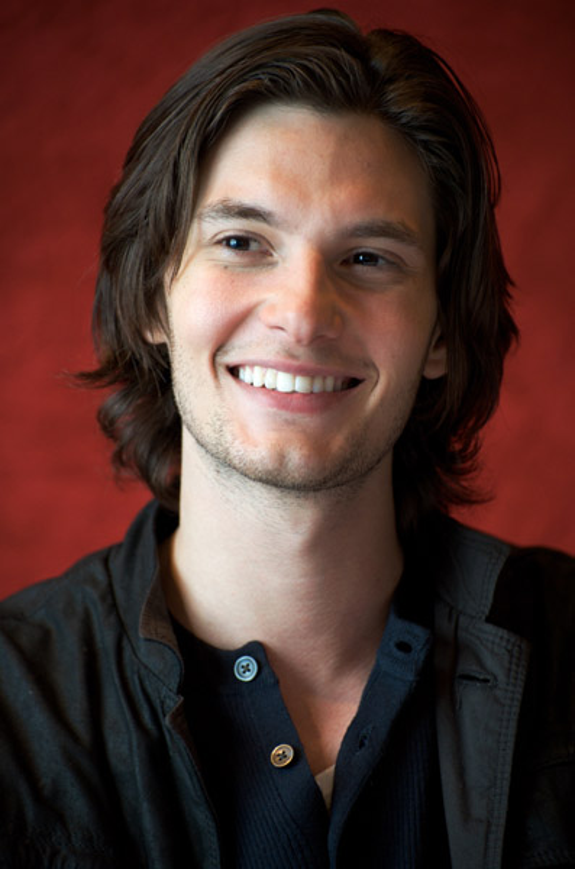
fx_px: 4455
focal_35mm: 185
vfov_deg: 11.1
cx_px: 288
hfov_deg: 7.4
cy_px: 434
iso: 1000
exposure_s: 1/80
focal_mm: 185
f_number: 5
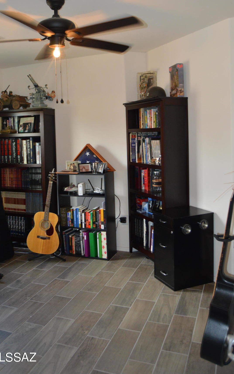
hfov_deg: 39.3
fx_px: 326
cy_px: 159
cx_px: 93
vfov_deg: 59.4
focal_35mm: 32
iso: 450
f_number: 3.5
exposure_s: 1/60
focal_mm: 18
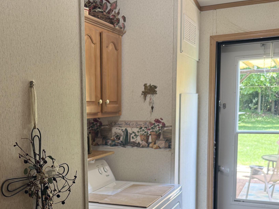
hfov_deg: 41.2
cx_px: 82
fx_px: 363
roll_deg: +1.1
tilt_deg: -8.1
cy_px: 160
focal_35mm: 45
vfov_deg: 31.5
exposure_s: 1/60
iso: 125
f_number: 1.78
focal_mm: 6.76
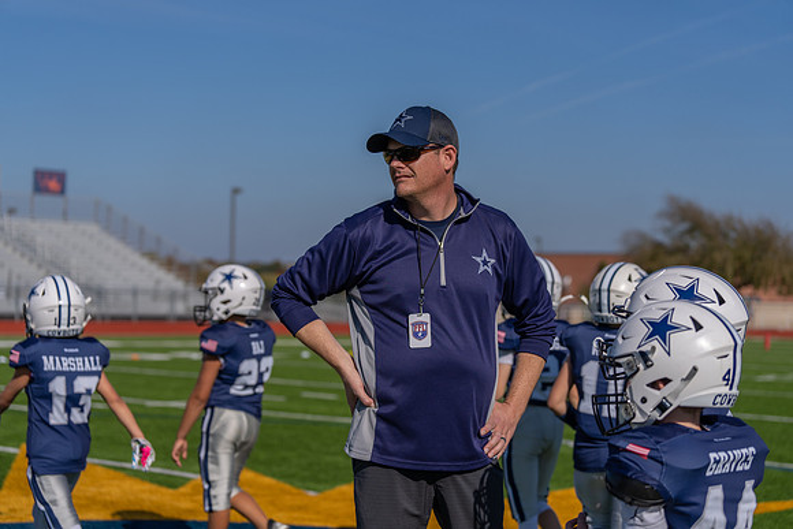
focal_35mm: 70
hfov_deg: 28.8
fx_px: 1542
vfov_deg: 19.5
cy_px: 264
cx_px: 396
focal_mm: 70
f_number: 3.2
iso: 160
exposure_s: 1/5000
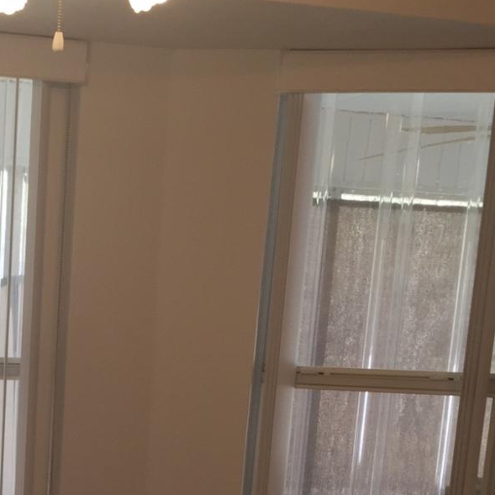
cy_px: 646
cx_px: -31
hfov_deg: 19.2
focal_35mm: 87
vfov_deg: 18.5
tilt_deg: -10.6
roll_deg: -1.8
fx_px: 1408
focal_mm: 4.15
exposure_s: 1/40
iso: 32
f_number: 2.2
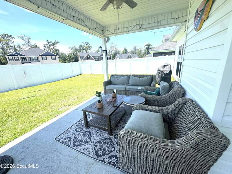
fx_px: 94
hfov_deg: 102.1
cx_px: 116
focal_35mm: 14
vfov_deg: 85.7
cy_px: 87
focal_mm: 2.22
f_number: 2.2
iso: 40
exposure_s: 1/944
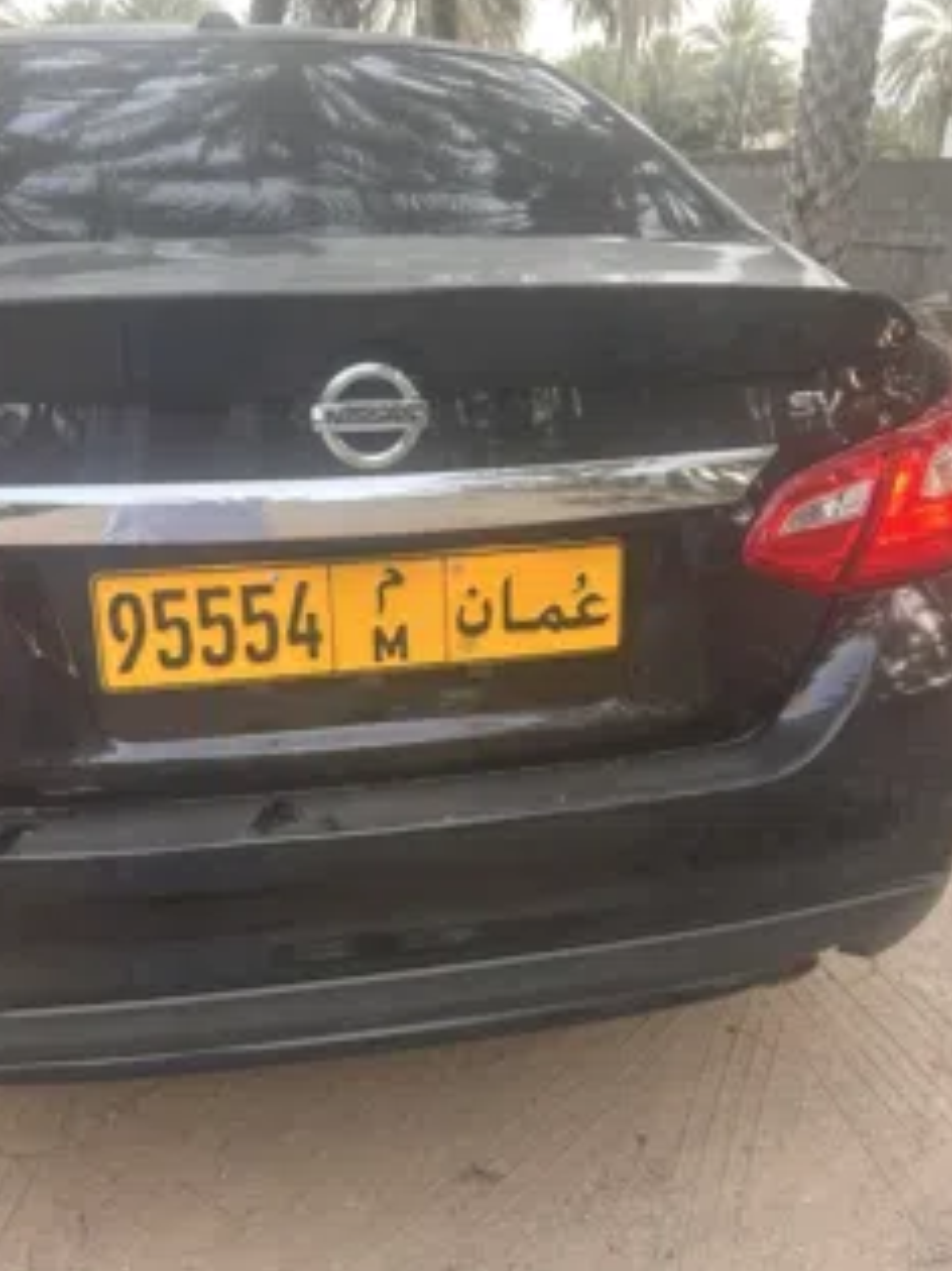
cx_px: 383
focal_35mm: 33
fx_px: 1211
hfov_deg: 42.7
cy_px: 759
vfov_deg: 55.0
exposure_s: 1/91
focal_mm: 5.7
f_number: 1.5
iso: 125
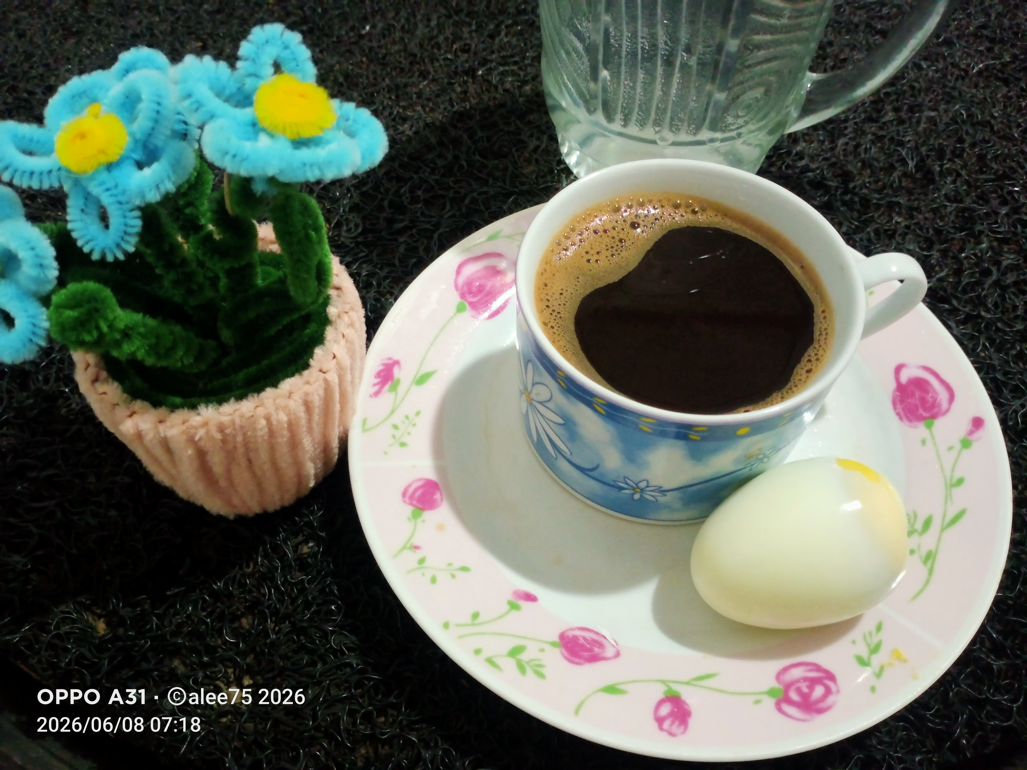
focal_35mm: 28
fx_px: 831
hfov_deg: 63.4
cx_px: 514
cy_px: 385
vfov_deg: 49.7
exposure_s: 1/25
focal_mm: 4.05
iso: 2503
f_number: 1.8
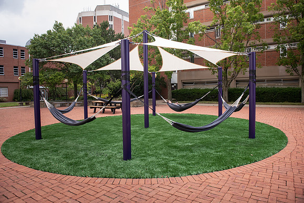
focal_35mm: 24
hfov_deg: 73.7
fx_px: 203
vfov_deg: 53.2
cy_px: 102
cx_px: 152
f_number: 5
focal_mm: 24
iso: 500
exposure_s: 1/250
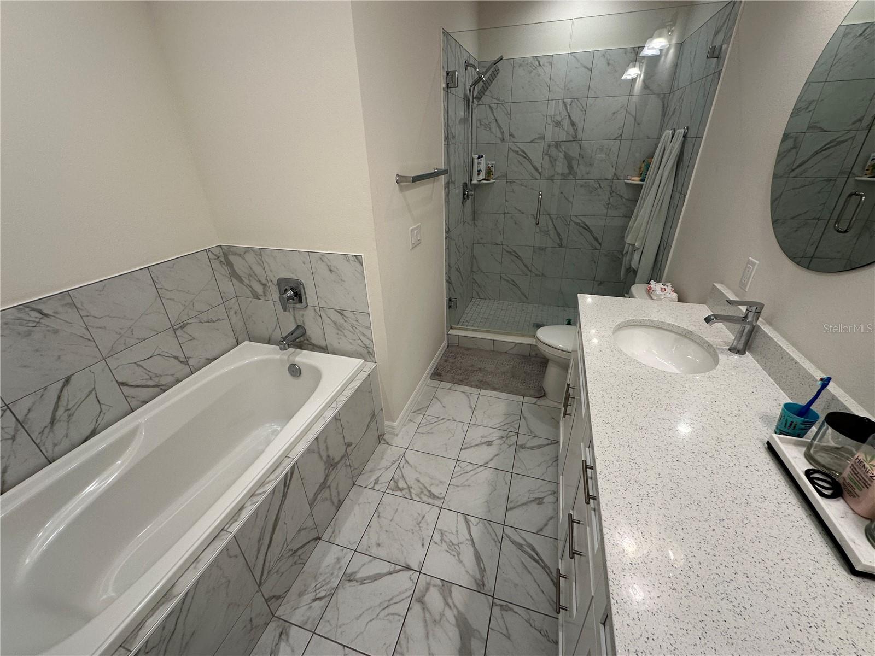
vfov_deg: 85.7
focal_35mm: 14
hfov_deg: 102.1
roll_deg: +0.6
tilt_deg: -26.6
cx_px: 438
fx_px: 354
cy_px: 328
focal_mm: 2.22
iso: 100
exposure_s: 1/120
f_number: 2.2
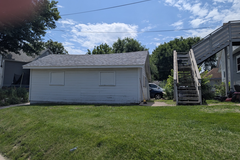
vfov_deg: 49.4
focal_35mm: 26
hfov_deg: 69.4
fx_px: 173
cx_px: 121
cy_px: 71
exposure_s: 1/2370
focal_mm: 6.9
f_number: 1.68
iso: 21
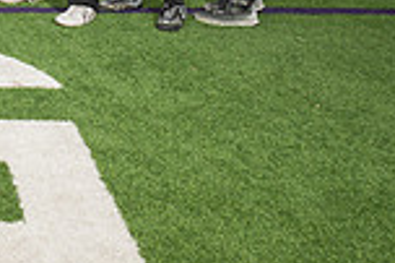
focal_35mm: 95
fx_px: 1041
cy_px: -163
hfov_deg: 17.3
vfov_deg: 13.3
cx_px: -328
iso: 160
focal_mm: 24
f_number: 8
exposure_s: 1/200
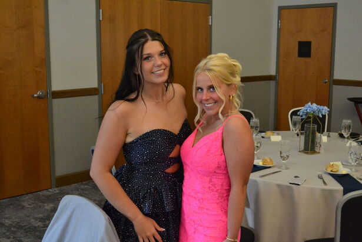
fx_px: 483
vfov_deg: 28.1
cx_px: 181
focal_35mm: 48
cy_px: 121
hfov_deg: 41.1
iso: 3200
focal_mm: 32
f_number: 4.8
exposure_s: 1/50
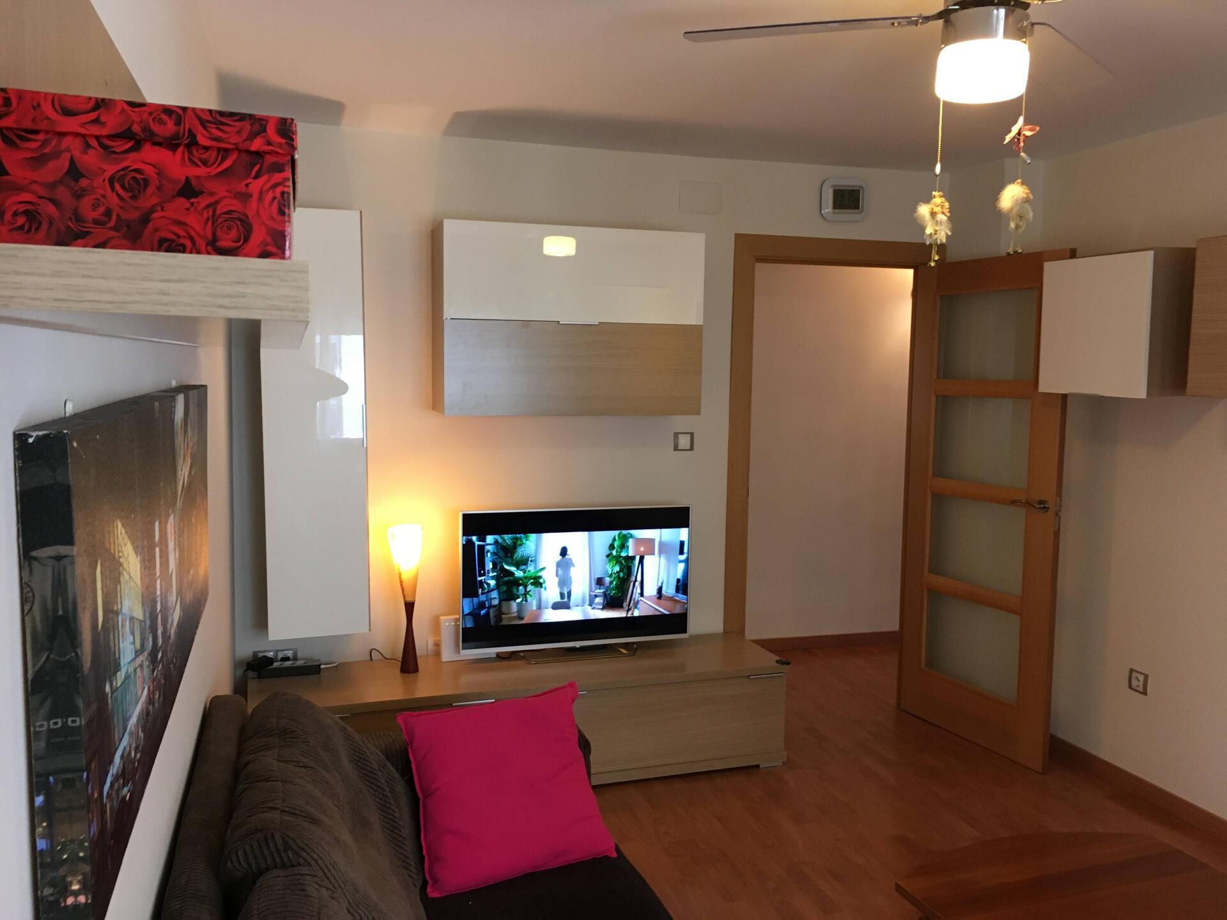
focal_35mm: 29
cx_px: 614
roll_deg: -0.9
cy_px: 460
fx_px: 1028
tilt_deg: -6.3
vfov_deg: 48.2
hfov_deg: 61.7
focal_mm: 4.15
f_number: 2.2
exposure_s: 1/33
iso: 160
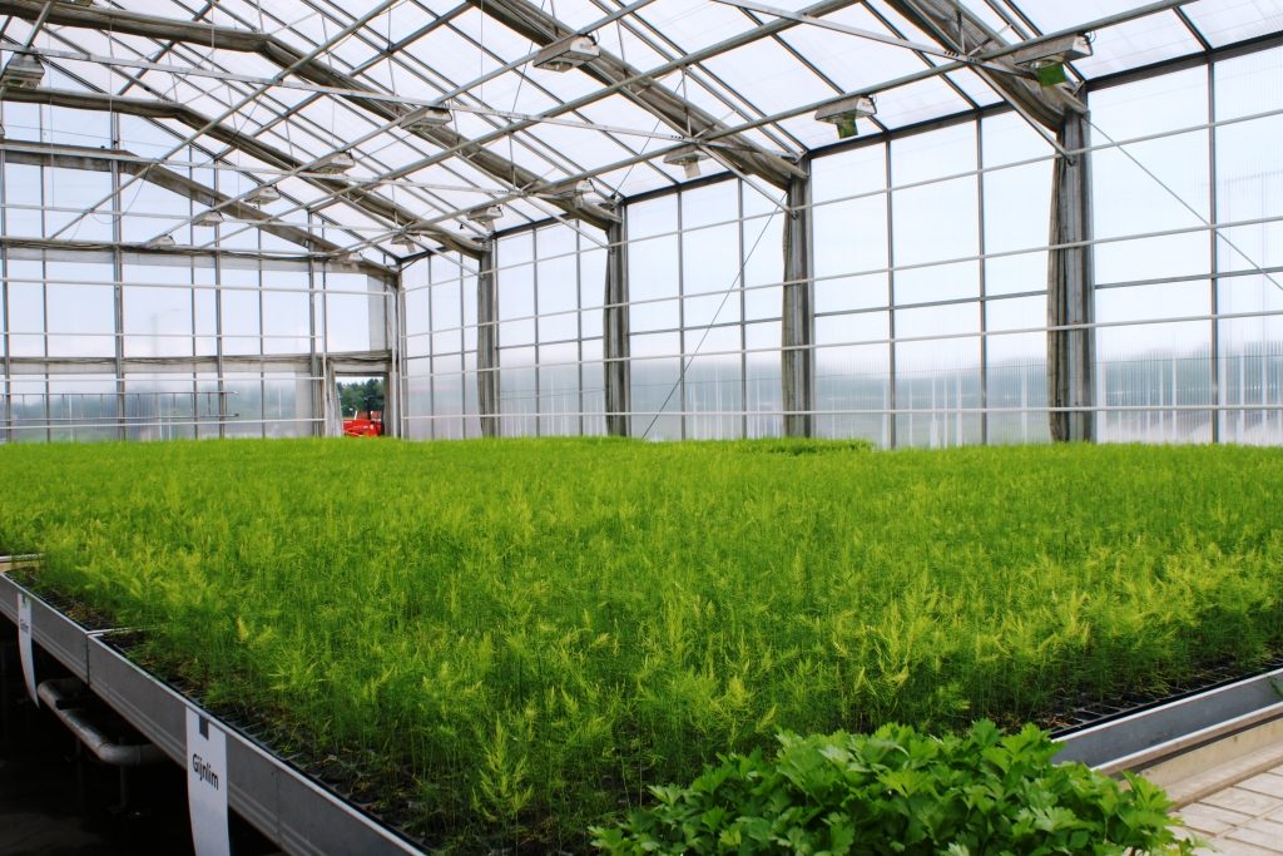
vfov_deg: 43.6
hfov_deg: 61.9
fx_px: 1069
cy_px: 428
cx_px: 642
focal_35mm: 30
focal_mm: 20
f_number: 10
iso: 200
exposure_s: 1/250
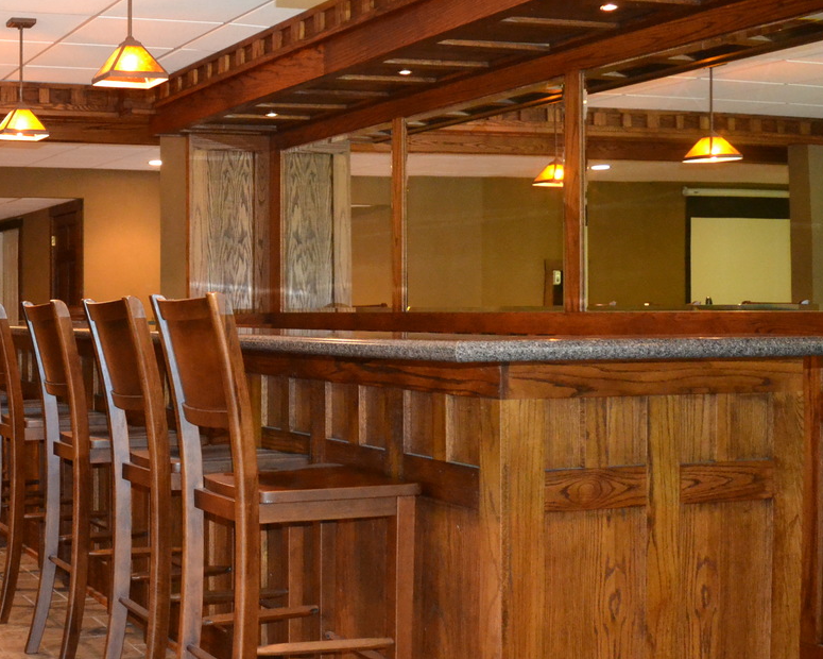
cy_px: 324
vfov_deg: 28.6
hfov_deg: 32.7
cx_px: 15
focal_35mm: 53
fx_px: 1291
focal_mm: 18
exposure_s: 1/60
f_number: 3.5
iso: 2500
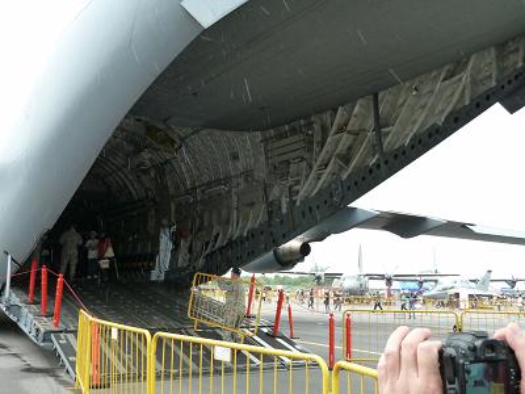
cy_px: 197
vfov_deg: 38.7
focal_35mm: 37
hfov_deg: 50.1
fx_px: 561
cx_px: 262
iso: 250
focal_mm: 6.1
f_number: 3.6
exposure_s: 1/160
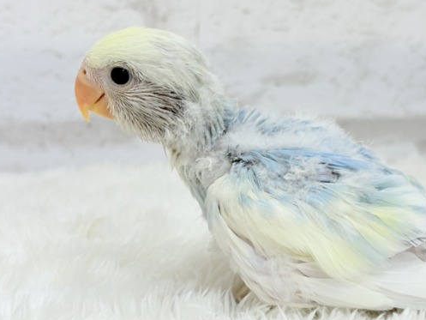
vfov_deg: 21.9
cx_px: 264
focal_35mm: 67
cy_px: 144
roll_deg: +0.6
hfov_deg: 28.9
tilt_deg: -12.2
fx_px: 825
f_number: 1.6
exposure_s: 1/100
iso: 64
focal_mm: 5.96
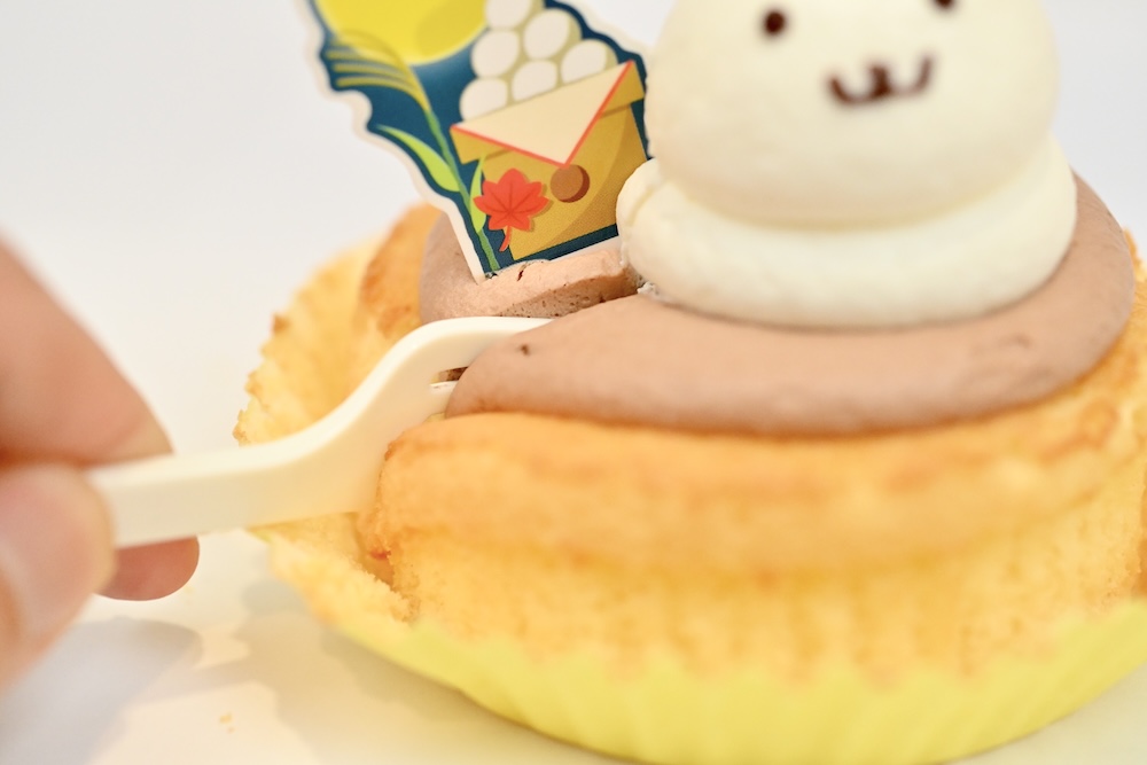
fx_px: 1912
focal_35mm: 60
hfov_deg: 33.4
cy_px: 382
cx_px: 574
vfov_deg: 22.6
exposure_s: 1/640
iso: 6400
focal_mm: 60
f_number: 4
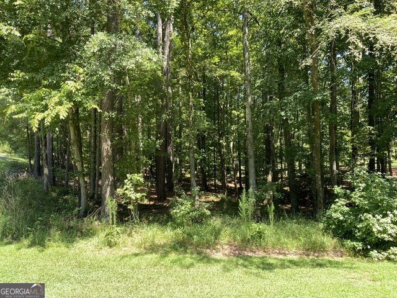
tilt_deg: +4.5
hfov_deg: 61.7
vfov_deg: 48.2
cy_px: 149
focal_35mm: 29
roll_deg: +1.4
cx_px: 198
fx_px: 333
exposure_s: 1/131
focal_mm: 3
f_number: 1.8
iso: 16
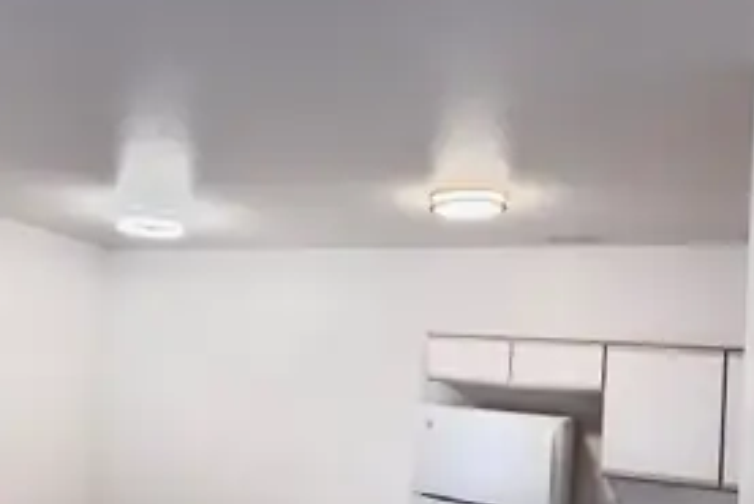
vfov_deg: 36.6
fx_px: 754
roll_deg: -4.5
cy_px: 327
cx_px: 229
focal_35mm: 36
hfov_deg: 51.7
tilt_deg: +2.6
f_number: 1.78
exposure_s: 1/120
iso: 160
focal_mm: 6.76
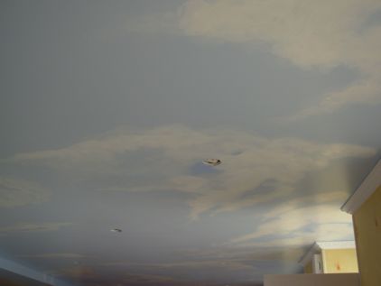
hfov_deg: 49.0
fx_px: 418
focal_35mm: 38
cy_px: 143
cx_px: 190
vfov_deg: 37.8
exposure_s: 1/65.9
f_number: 2.9
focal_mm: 6.3
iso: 50
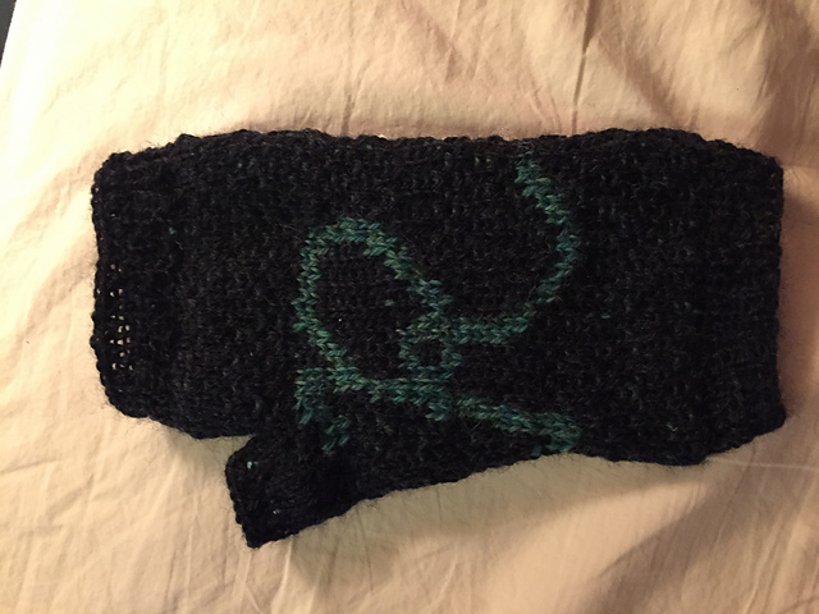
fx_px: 686
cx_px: 410
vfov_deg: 48.2
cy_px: 307
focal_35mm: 29
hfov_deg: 61.7
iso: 250
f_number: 2.2
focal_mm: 4.15
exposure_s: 1/17
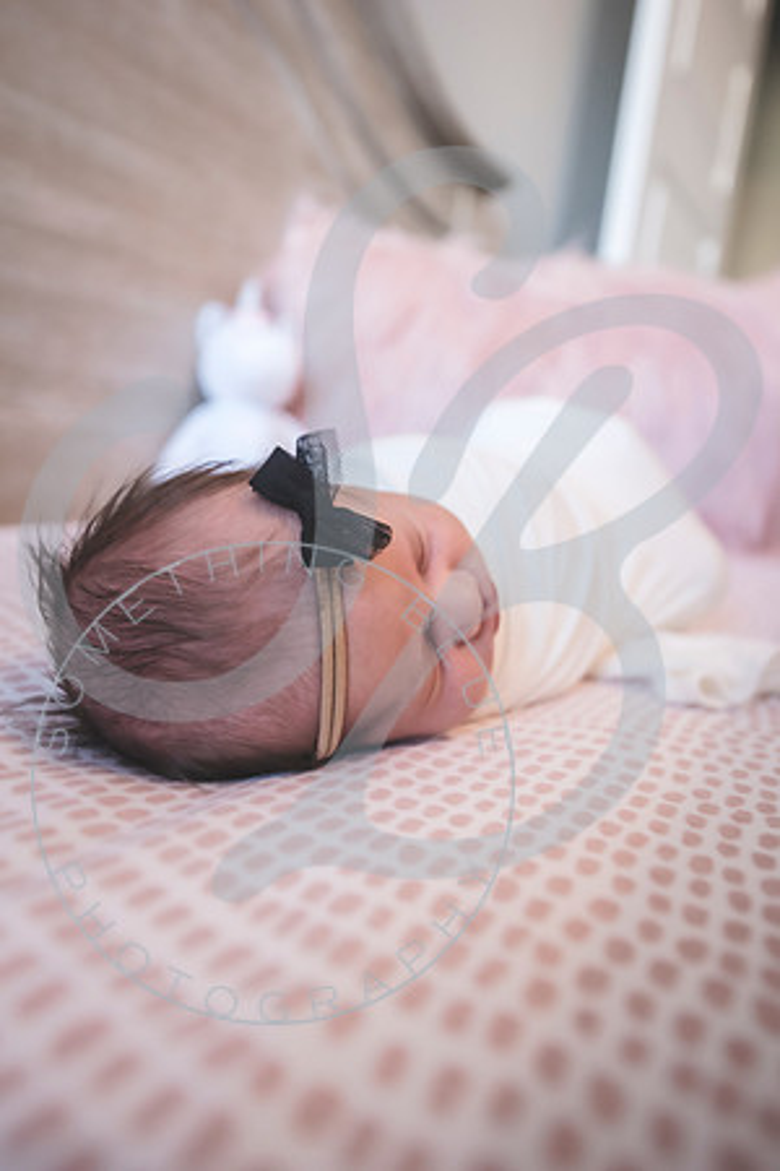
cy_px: 586
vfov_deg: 73.7
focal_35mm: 24
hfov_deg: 53.1
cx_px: 390
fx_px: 780
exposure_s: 1/125
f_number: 2.8
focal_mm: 24
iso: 2000
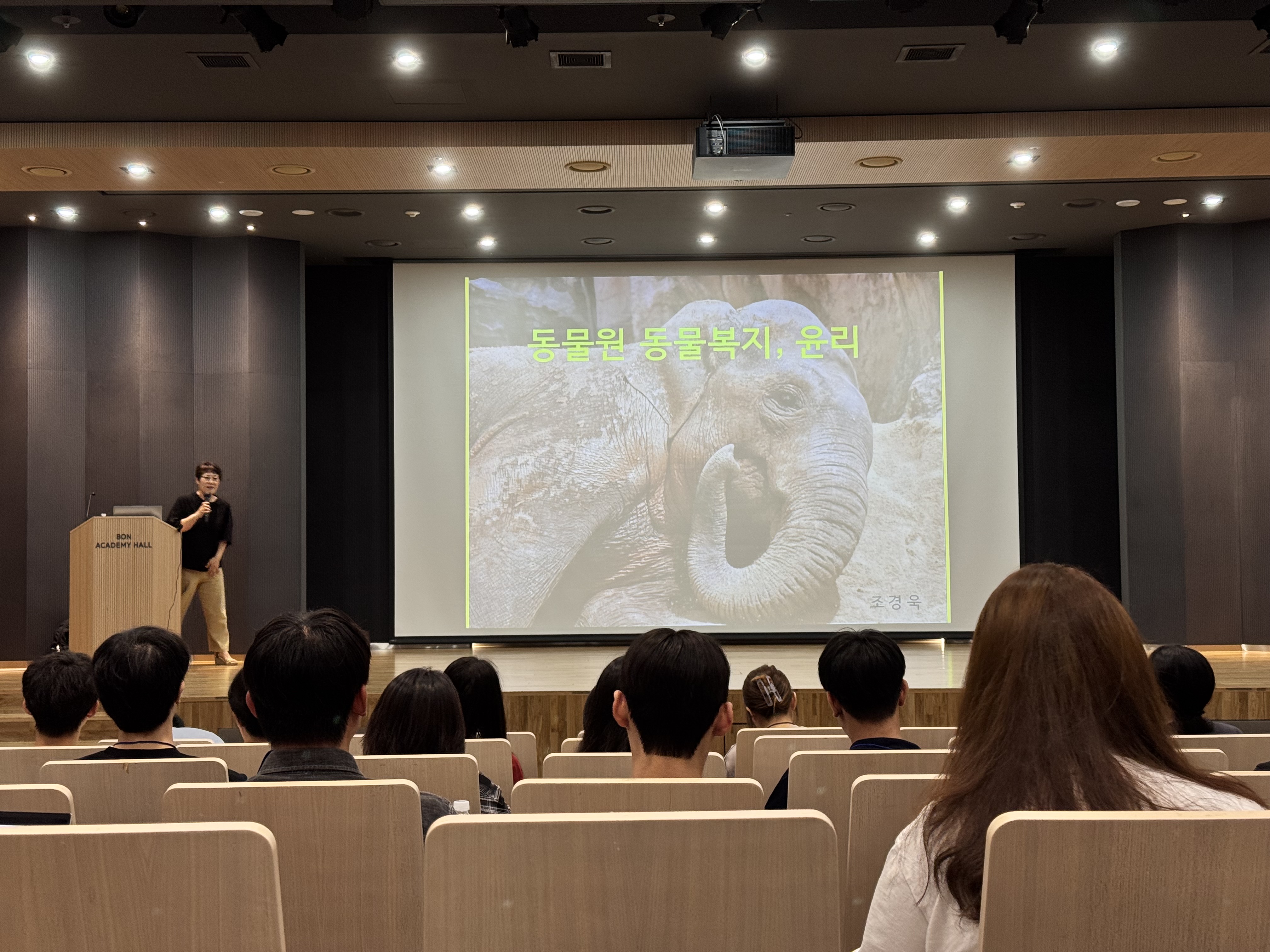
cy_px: 476
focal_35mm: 48
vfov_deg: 30.3
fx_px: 1761
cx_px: 635
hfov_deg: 39.7
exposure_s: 1/60
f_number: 1.78
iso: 80
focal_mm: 6.76
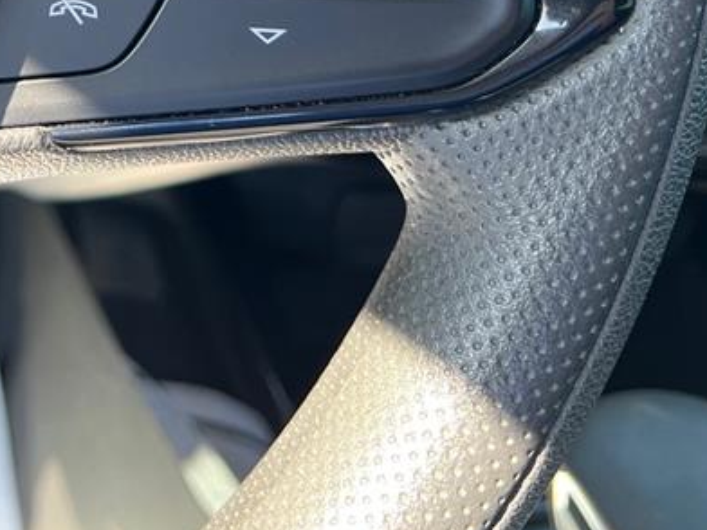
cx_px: -106
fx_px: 1389
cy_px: -112
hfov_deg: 26.0
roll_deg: -0.5
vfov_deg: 20.2
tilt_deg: -27.8
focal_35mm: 68
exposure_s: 1/121
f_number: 1.5
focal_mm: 5.7
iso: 64
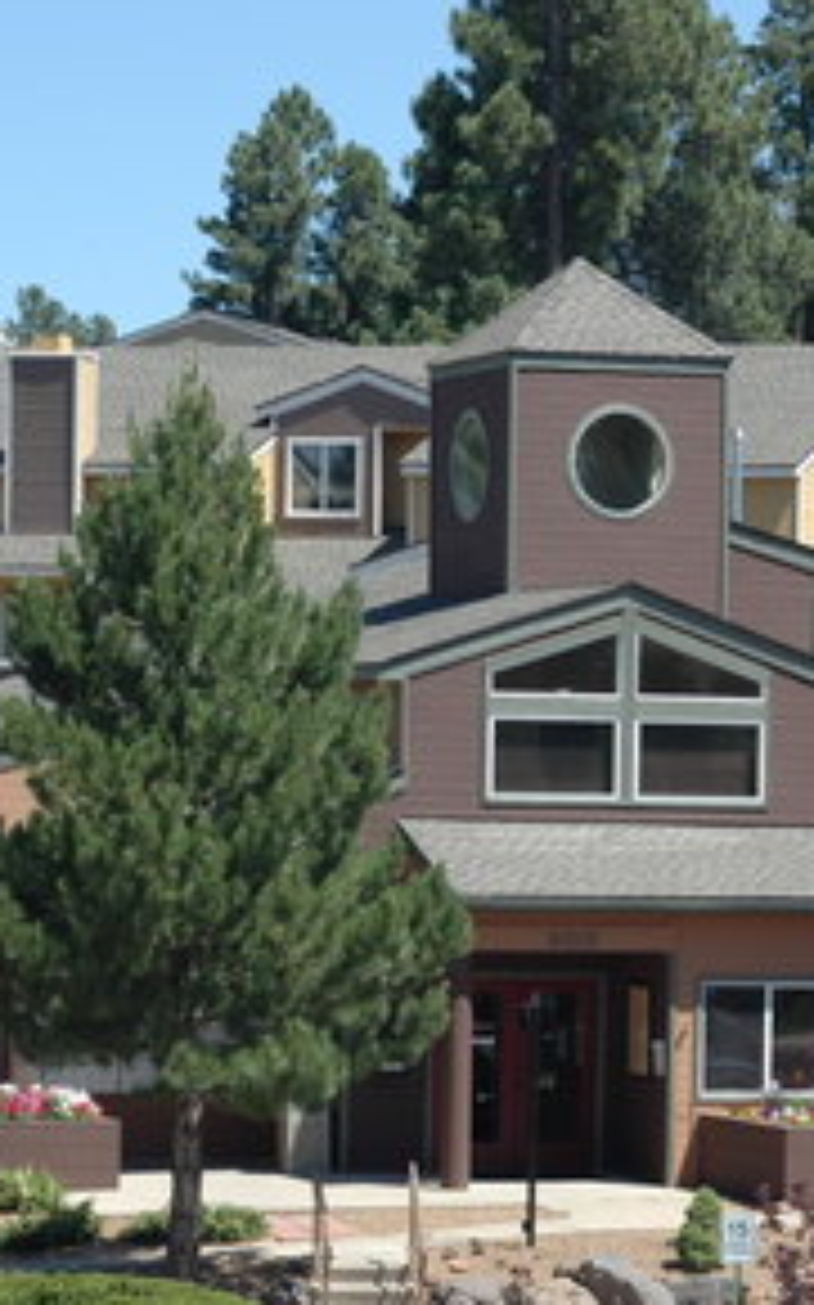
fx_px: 6182
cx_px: 549
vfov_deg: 12.0
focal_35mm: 174
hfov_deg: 7.5
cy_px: 662
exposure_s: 1/320
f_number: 9
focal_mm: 66
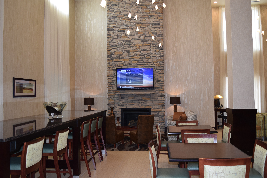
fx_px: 256
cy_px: 89
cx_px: 134
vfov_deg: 38.4
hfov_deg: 55.1
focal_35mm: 34
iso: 800
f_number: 4.8
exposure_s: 1/90
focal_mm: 23
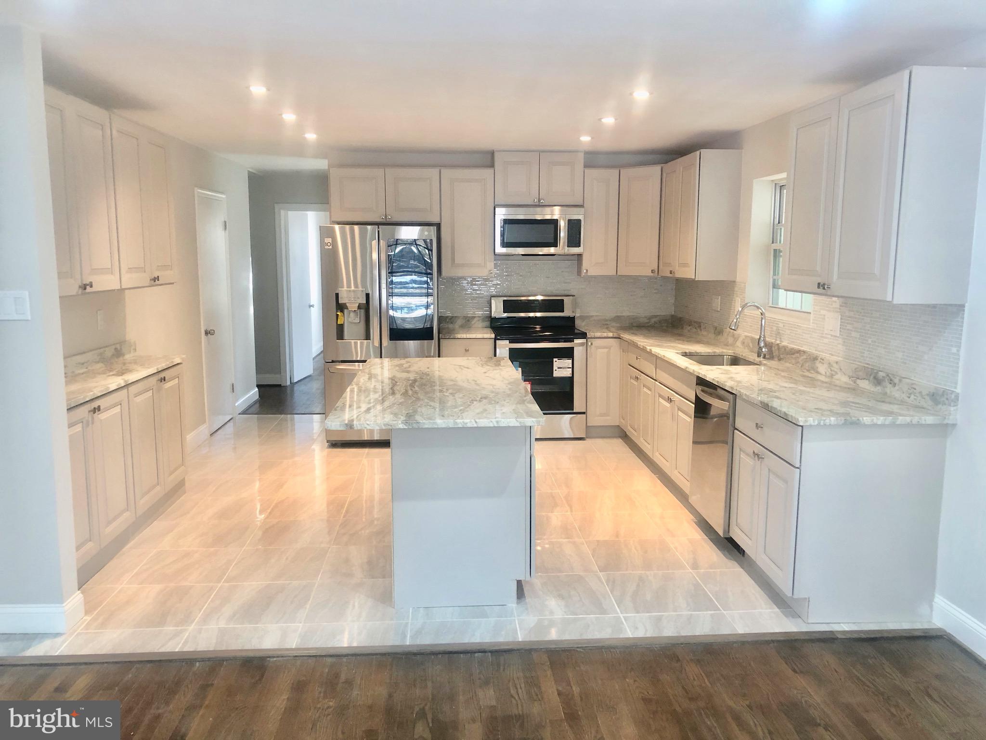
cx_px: 493
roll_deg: +0.6
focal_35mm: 28
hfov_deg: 63.4
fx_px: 798
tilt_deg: -7.4
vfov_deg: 49.7
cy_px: 370
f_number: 1.8
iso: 40
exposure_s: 1/20
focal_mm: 3.99
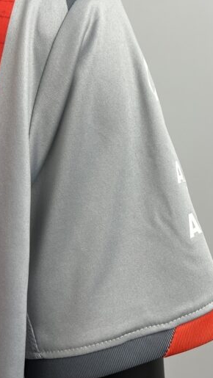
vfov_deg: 46.2
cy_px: 159
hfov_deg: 26.5
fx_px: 441
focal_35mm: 44
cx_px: 178
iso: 100
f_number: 1.5
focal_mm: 5.7
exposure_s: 1/100
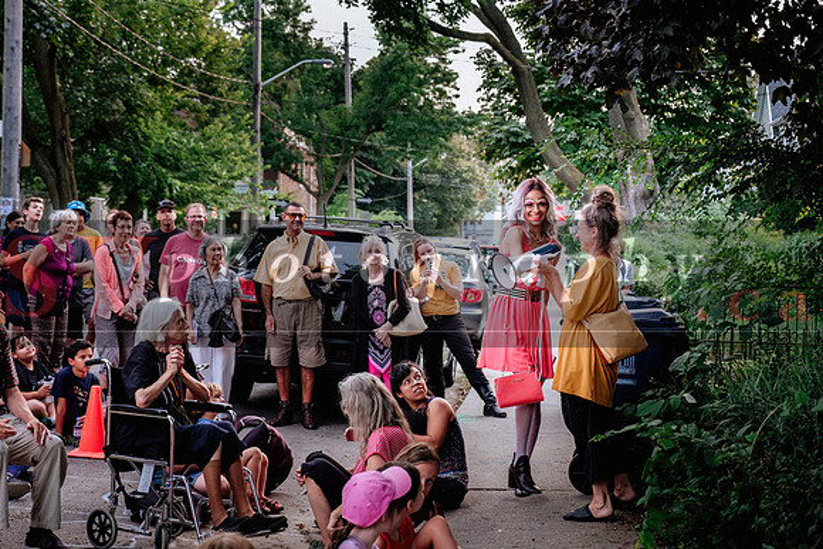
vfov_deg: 23.4
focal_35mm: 58
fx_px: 1326
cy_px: 274
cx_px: 412
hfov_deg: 34.5
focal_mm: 38.8
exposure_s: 1/160
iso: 800
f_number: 2.8
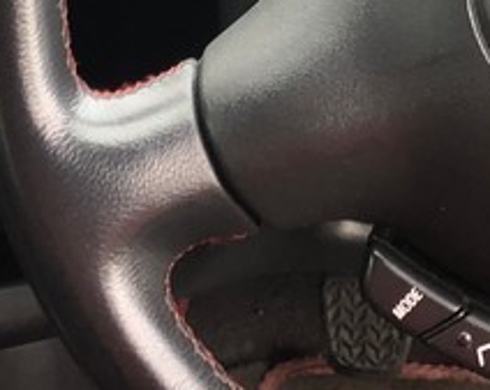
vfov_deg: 11.6
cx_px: 273
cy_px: -145
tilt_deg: -35.7
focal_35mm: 129
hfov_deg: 14.9
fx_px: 1868
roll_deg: +2.5
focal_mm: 4
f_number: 1.8
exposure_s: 1/20
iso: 40
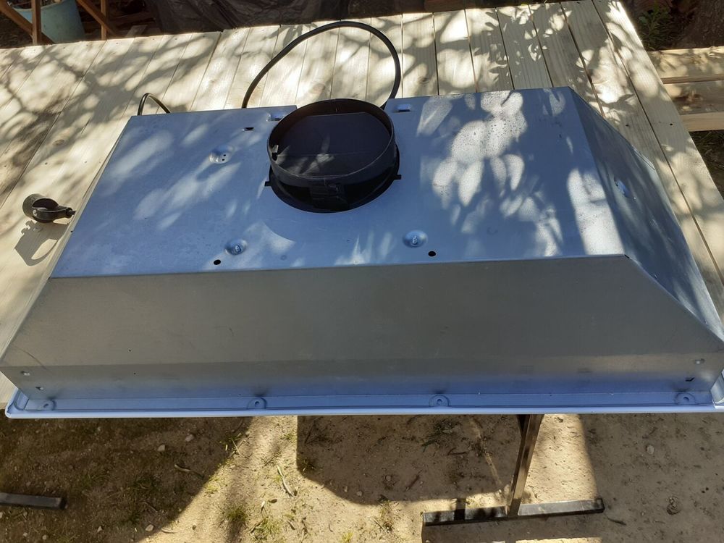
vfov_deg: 51.4
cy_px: 272
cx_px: 362
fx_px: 565
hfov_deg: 65.3
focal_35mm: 27
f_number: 1.9
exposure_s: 1/514
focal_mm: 3.6
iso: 40
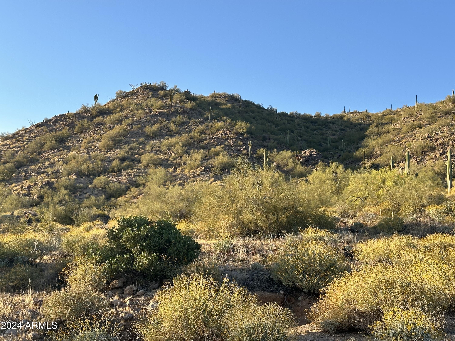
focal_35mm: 48
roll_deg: -4.2
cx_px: 228
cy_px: 170
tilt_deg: +11.2
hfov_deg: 39.7
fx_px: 631
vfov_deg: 30.3
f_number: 1.78
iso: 64
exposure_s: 1/1050
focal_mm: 6.86
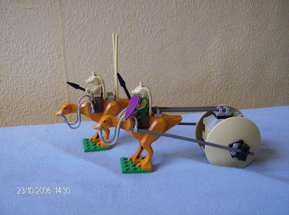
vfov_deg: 39.5
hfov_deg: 51.5
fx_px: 300
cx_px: 144
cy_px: 108
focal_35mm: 36
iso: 176
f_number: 2.8
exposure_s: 1/64
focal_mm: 6
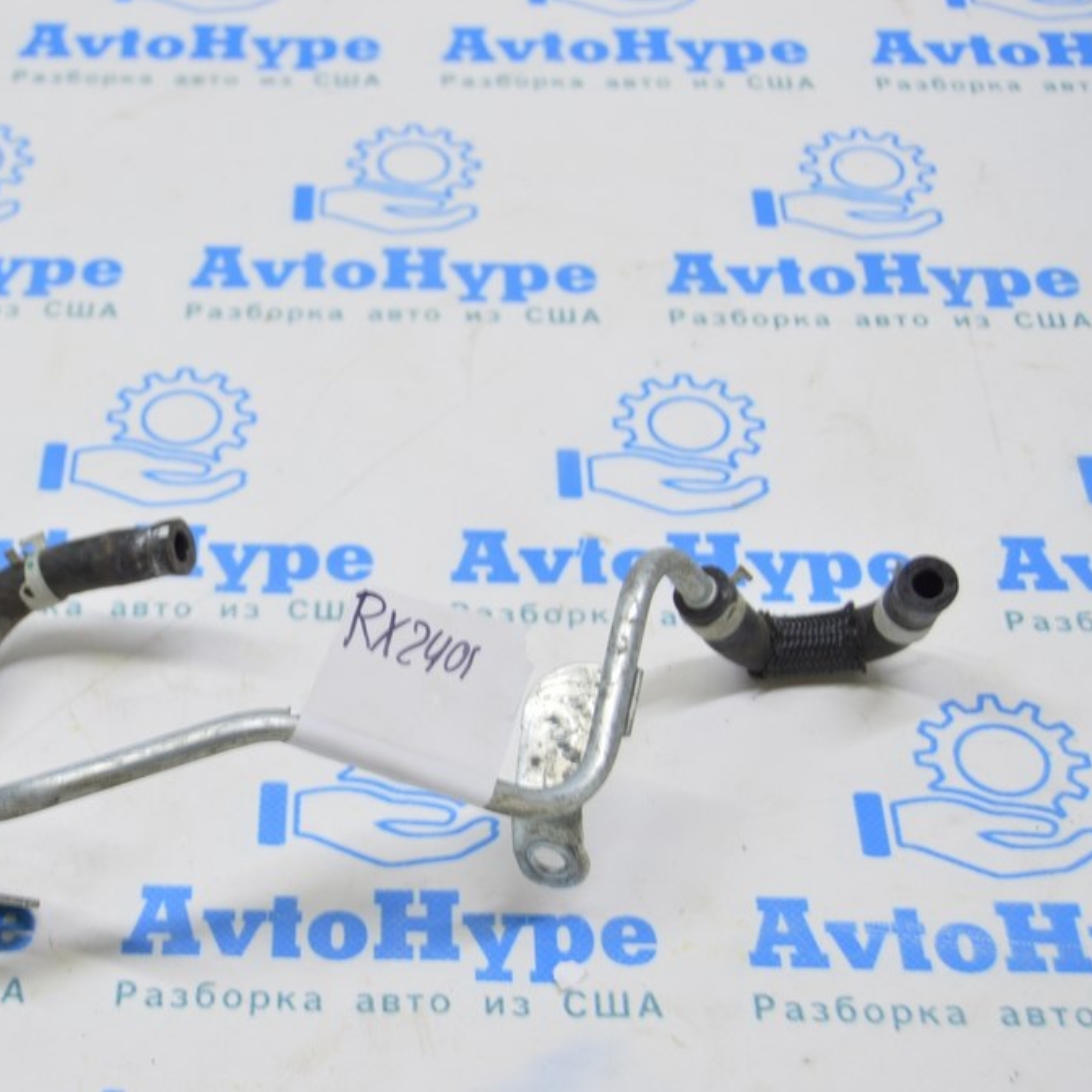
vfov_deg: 27.7
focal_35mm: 62
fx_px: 2213
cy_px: 543
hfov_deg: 27.3
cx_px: 266
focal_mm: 32
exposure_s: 1/20
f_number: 5.6
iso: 400
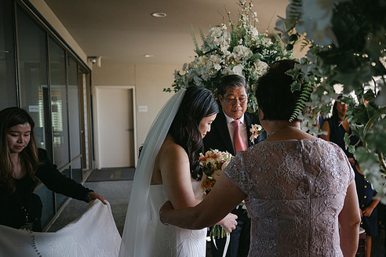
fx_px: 354
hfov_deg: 57.0
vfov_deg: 39.9
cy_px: 146
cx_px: 219
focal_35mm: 33
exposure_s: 1/250
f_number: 2.8
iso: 800
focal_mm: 28
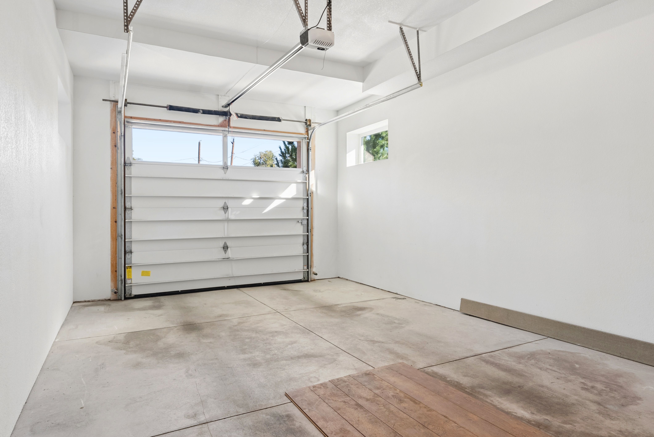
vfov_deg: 57.3
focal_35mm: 22
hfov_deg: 78.6
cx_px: 327
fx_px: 400
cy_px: 218
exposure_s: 1/10
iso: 200
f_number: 9
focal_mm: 22
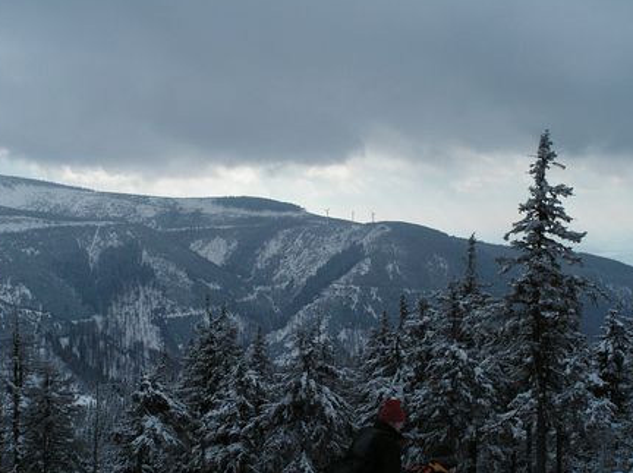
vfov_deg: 19.9
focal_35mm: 74
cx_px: 308
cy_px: 229
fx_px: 1352
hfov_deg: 26.4
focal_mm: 11.9
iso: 100
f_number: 4.8
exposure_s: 1/800
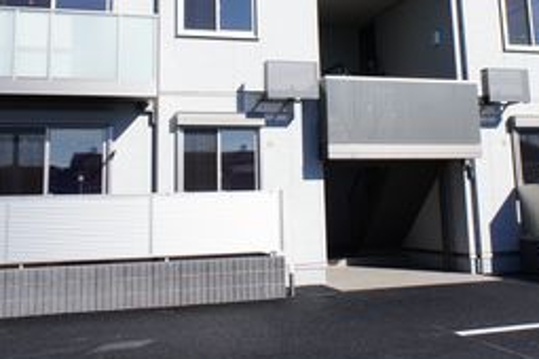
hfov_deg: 41.9
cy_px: 63
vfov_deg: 28.0
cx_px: 287
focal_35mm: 47
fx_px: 704
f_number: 11
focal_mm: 16
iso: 200
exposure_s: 1/250
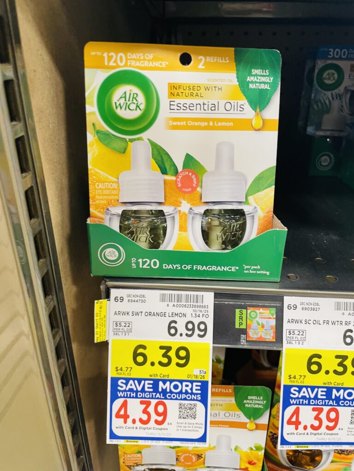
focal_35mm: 26
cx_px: 177
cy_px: 236
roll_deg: +0.5
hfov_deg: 53.1
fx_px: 355
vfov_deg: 67.3
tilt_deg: -26.0
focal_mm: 4.2
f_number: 1.6
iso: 125
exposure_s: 1/43
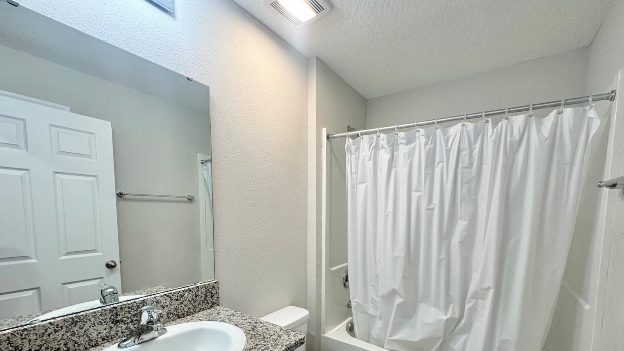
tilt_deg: -4.6
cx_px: 324
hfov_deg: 99.3
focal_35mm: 16
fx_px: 265
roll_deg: -0.8
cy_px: 236
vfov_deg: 65.2
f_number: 2.2
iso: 160
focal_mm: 2.22
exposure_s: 1/120
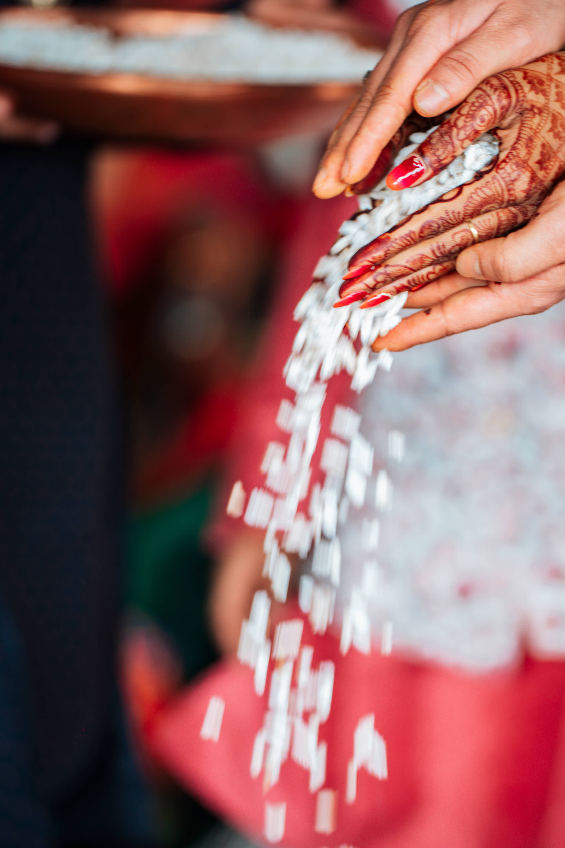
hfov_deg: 6.7
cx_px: 373
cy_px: 486
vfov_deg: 10.0
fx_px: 4850
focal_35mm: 206
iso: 160
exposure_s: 1/100
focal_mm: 142
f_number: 2.8
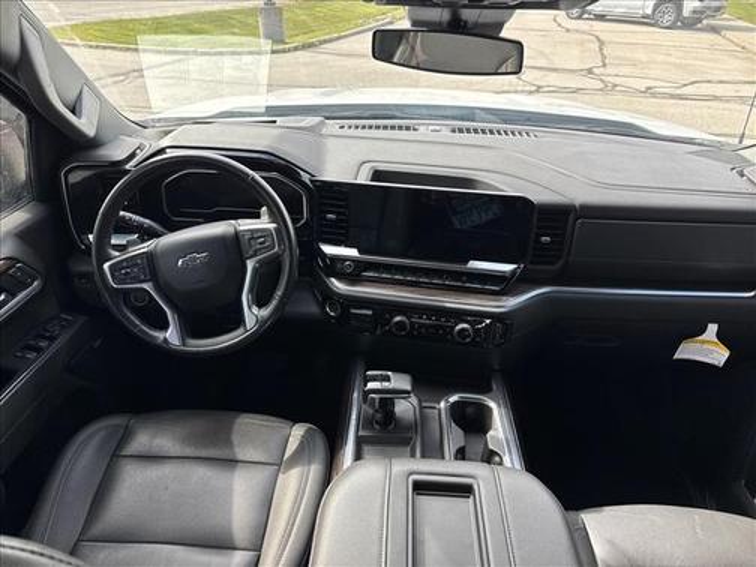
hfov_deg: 71.6
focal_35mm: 24
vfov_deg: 56.8
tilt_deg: -32.3
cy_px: 284
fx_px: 524
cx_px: 378
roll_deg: -2.1
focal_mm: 6.76
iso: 80
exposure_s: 1/294
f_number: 1.78
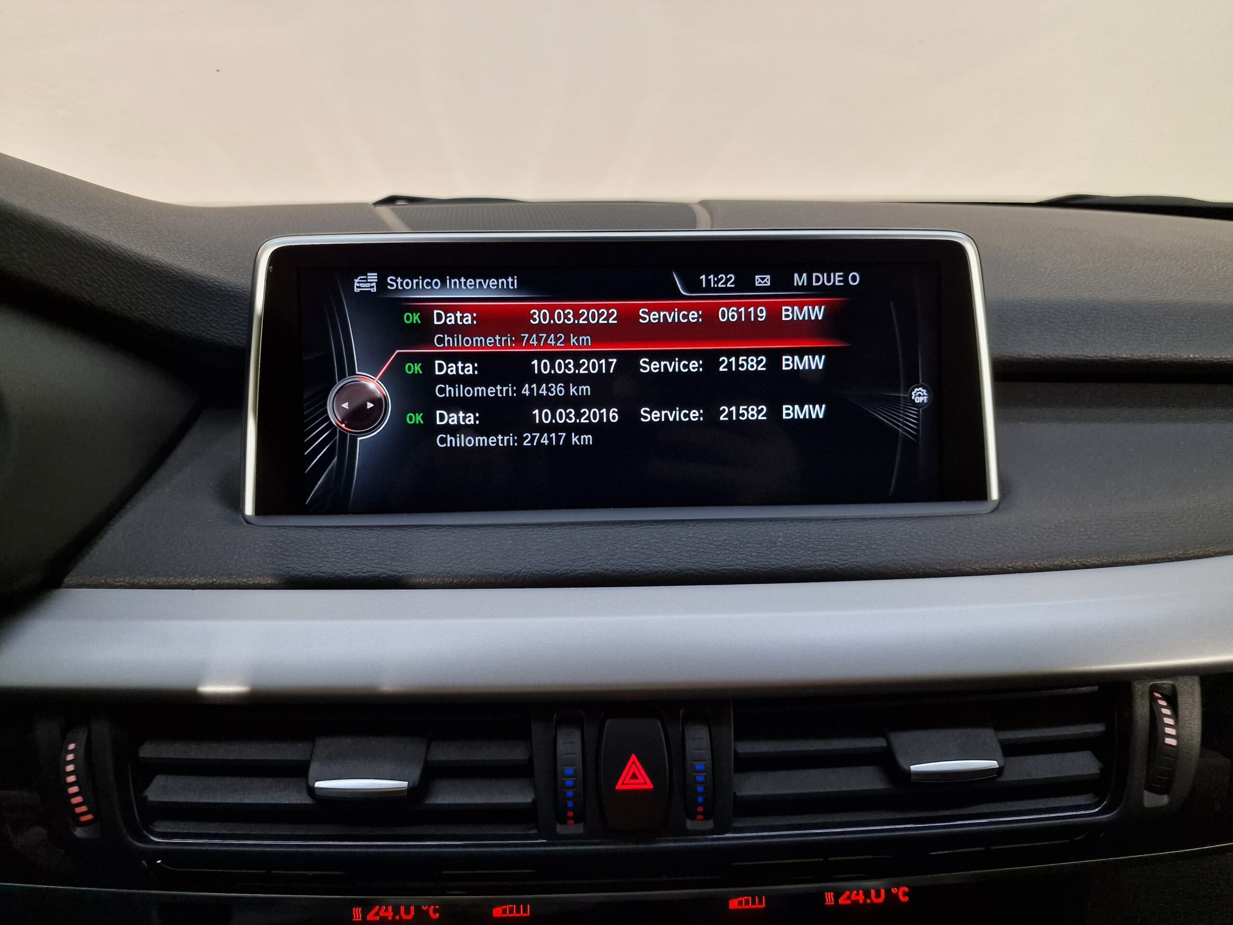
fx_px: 819
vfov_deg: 58.9
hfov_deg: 73.9
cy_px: 462
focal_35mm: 23
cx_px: 616
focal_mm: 6.4
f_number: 1.8
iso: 250
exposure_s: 1/100
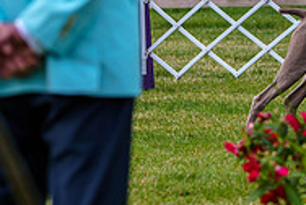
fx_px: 3933
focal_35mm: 462
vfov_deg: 3.0
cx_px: 368
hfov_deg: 4.4
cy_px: -41
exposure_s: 1/500
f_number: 4
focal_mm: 150
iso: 160
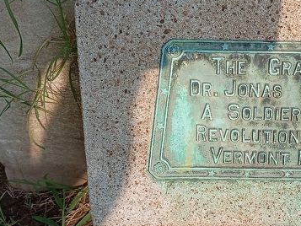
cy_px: 100
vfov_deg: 22.6
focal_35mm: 65
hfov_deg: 29.4
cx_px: 225
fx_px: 565
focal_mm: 4.27
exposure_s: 1/796
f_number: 1.8
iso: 100
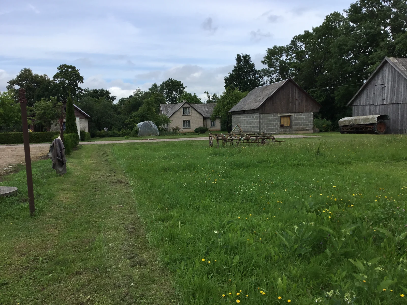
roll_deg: +1.7
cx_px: 204
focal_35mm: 31
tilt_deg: -4.1
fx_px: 364
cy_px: 152
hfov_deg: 58.4
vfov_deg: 45.4
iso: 25
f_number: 2.4
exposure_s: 1/1431
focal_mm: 3.3
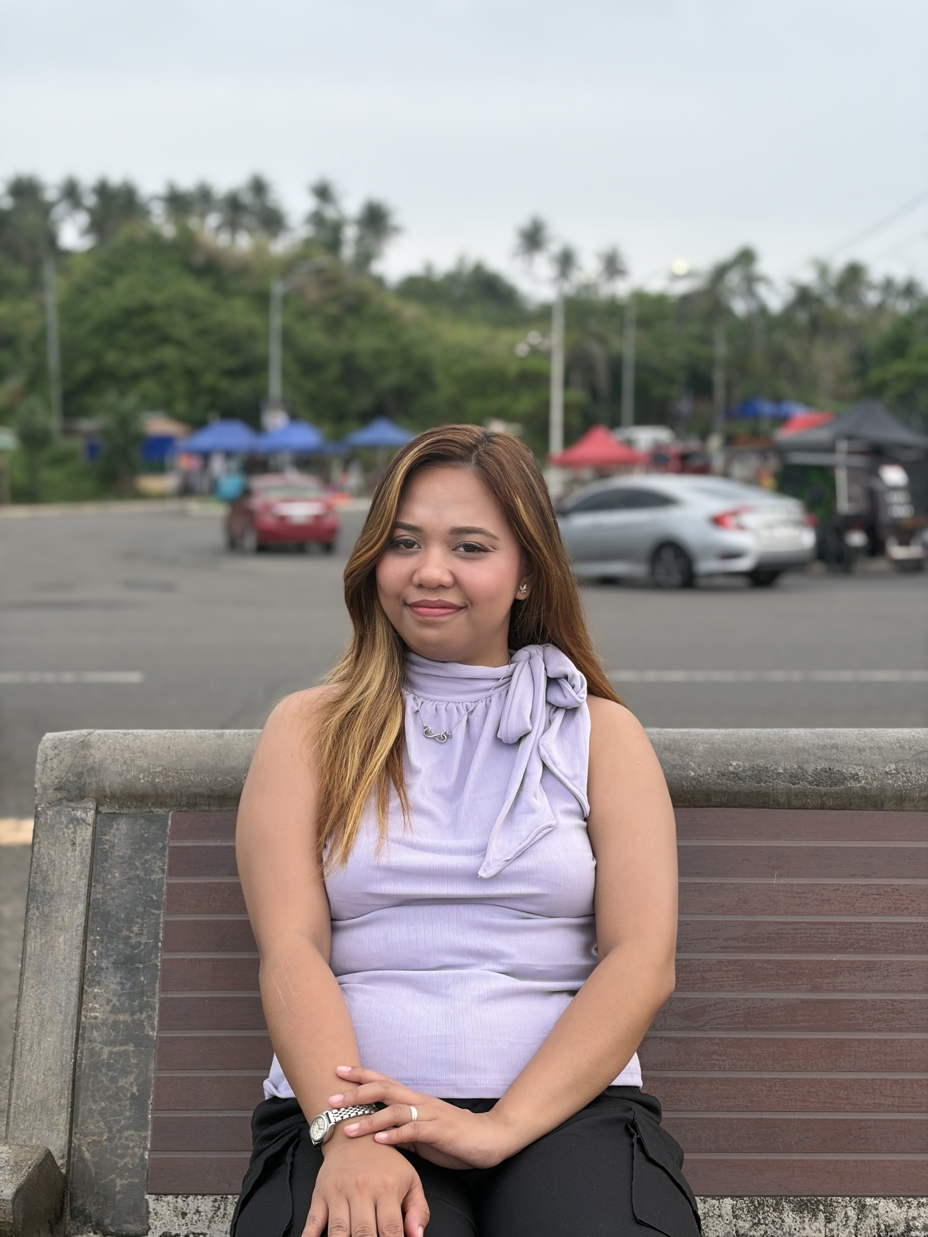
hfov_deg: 28.0
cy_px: 618
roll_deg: -0.7
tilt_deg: -4.7
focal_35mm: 52
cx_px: 464
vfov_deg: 36.8
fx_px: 1859
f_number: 1.6
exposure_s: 1/624
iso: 32
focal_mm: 5.96
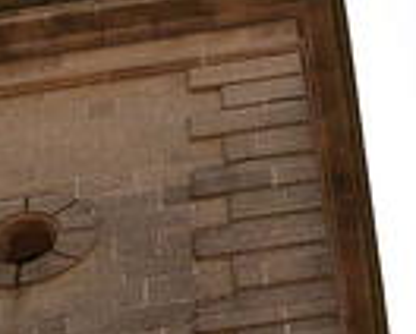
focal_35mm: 149
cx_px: 57
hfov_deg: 12.8
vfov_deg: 10.3
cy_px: -27
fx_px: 1837
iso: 500
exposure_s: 1/1000
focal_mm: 35
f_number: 11
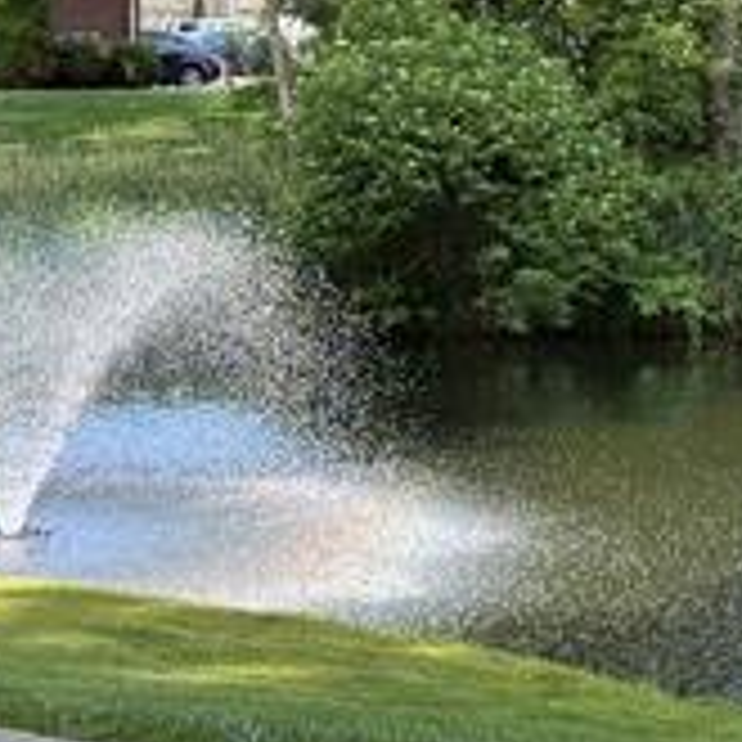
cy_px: -4
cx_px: 369
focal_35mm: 132
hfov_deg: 13.2
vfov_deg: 13.0
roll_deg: +0.5
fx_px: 3201
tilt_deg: +0.4
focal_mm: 6.76
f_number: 1.78
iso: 100
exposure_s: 1/1032
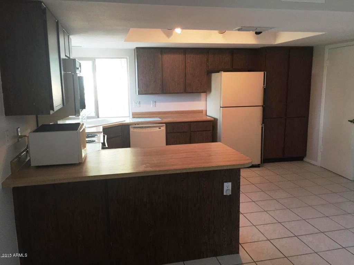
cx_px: 177
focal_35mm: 29
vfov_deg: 48.2
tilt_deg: -10.1
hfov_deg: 61.7
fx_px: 297
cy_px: 132
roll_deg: +0.7
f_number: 2.2
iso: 50
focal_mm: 4.15
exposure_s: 1/30
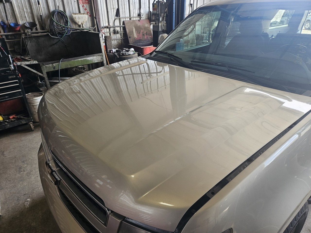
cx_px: 156
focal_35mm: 23
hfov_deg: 73.9
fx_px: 207
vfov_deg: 58.9
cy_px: 116
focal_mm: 5.4
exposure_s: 1/120
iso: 50
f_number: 1.8
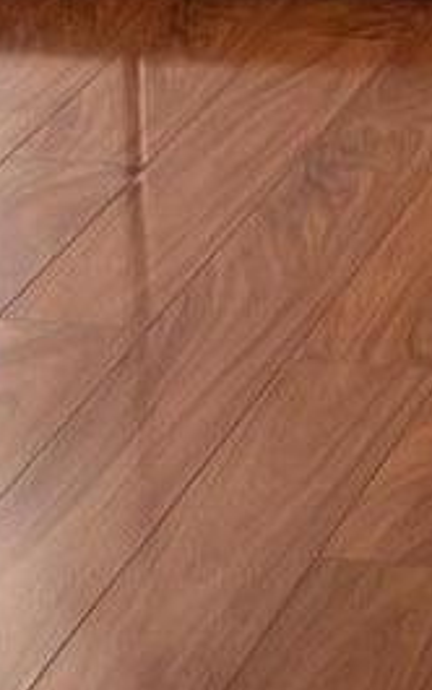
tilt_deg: -7.3
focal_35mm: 208
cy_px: -724
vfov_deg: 9.4
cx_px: 1010
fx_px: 3912
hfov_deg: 6.1
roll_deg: +0.8
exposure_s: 1/121
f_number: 1.5
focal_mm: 5.7
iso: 100
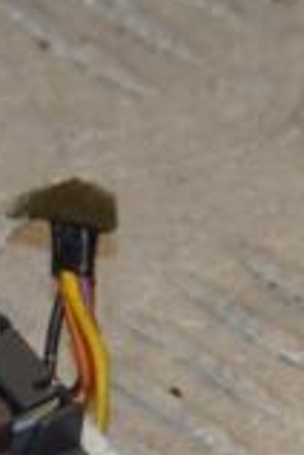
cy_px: 512
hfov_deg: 2.5
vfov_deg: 3.7
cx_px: -327
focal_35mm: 556
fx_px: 7042
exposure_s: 1/200
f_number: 9
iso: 800
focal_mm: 98
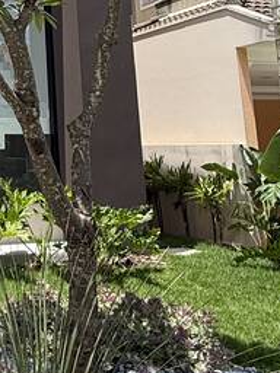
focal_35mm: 59
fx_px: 636
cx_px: -64
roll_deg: +0.3
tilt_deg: +13.3
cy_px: 16
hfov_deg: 22.6
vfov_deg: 30.8
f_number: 2.2
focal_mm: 2.22
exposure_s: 1/985
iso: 50
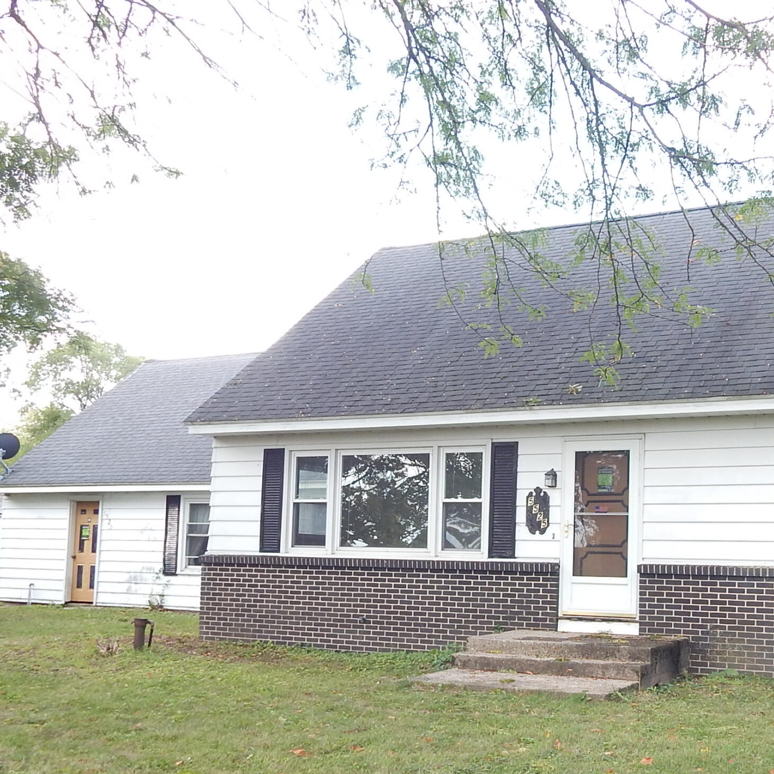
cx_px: 558
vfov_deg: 41.5
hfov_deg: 40.9
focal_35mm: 40
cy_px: 498
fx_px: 1012
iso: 125
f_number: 3
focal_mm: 4
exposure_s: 1/100
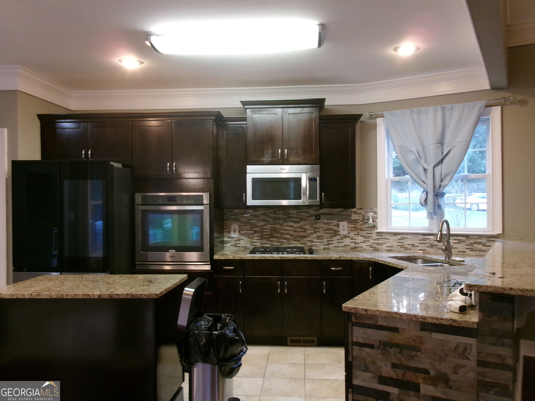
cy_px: 200
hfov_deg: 63.4
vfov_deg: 49.7
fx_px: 433
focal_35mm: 28
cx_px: 268
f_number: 3.9
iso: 400
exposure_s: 1/20
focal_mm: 5.1
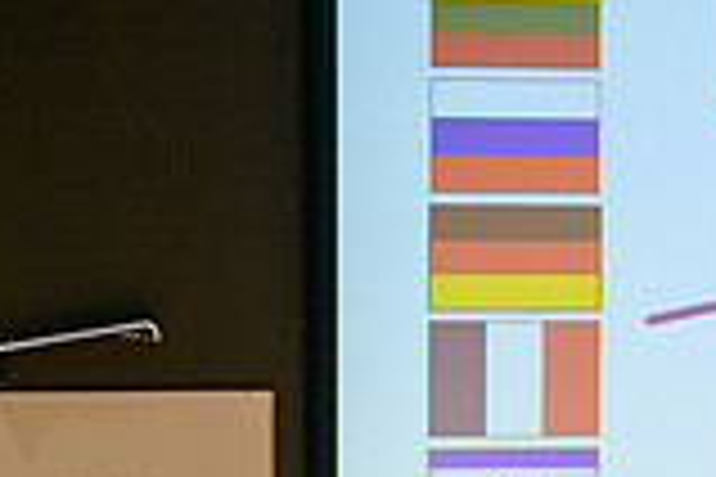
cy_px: 722
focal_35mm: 252
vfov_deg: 5.4
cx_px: 928
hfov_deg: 8.1
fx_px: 5012
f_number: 2.8
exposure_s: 1/200
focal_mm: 69
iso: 450
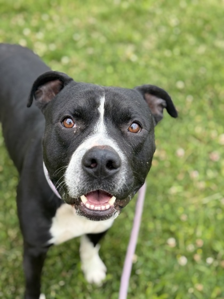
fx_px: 414
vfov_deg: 39.7
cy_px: 150
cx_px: 112
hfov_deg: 30.3
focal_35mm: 48
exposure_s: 1/1185
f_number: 1.78
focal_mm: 6.76
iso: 100
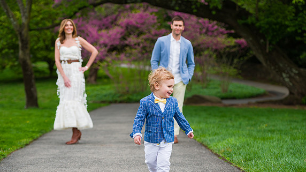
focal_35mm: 85
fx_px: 689
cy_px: 99
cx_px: 155
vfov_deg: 14.2
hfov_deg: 25.0
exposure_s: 1/800
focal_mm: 80
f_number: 3.5
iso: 200
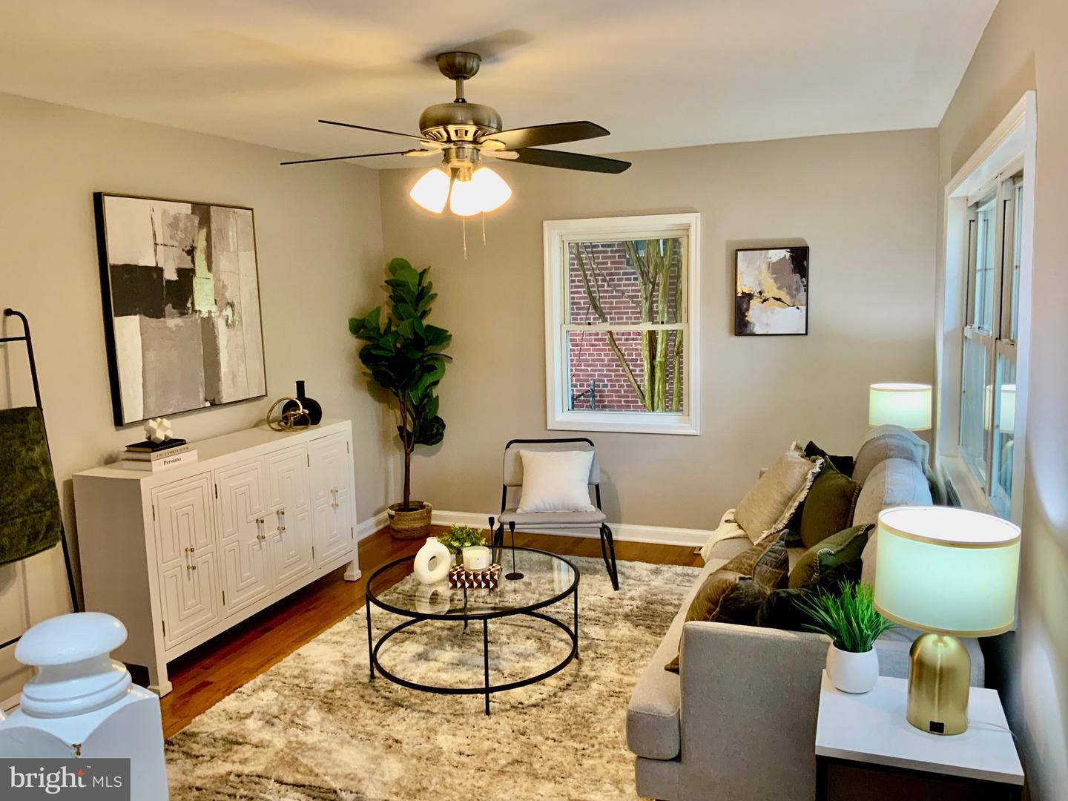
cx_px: 534
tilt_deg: -7.8
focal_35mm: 29
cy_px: 400
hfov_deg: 61.7
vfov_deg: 48.2
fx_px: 895
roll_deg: +1.4
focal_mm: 3
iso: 80
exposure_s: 1/60
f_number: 1.8
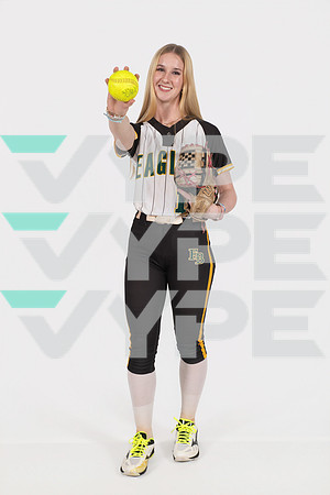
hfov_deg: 29.2
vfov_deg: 42.7
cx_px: 165
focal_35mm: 46
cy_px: 248
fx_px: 632
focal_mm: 46
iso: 640
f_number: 8
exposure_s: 1/320
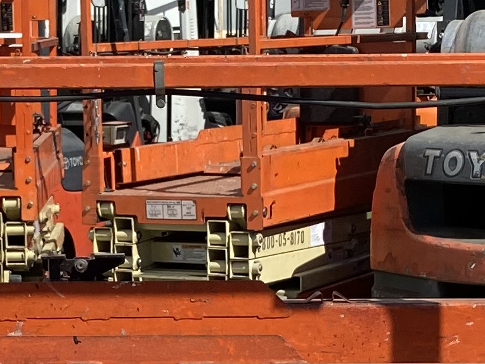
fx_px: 1920
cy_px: 388
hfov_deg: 14.4
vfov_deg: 10.7
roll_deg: +2.3
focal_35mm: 137
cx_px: 166
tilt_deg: -9.1
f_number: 1.8
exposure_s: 1/4115
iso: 32
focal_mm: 4.25
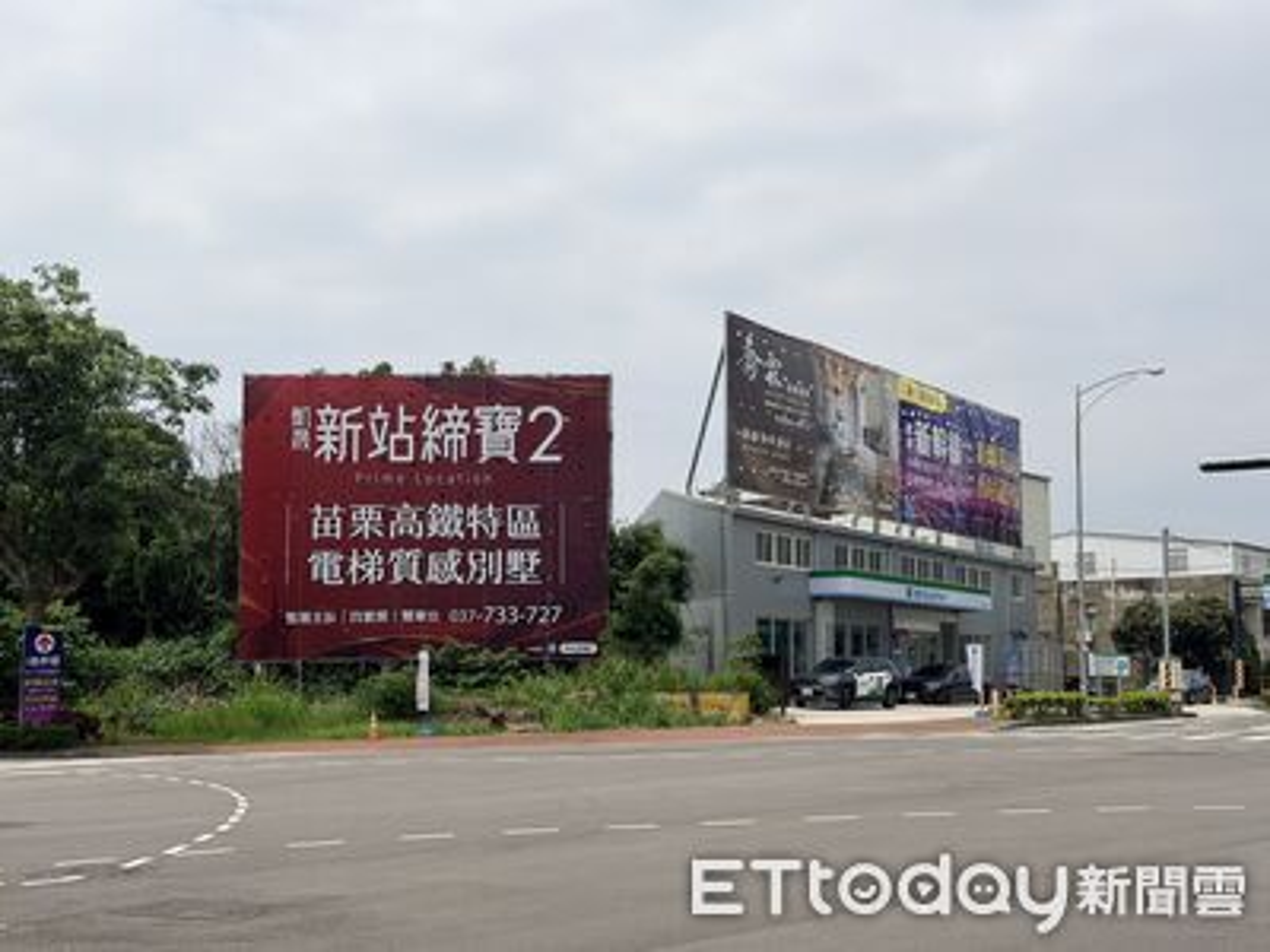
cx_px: 635
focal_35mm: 48
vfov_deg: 30.3
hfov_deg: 39.7
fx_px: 1761
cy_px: 476
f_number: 1.78
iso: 80
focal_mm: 6.76
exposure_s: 1/11364
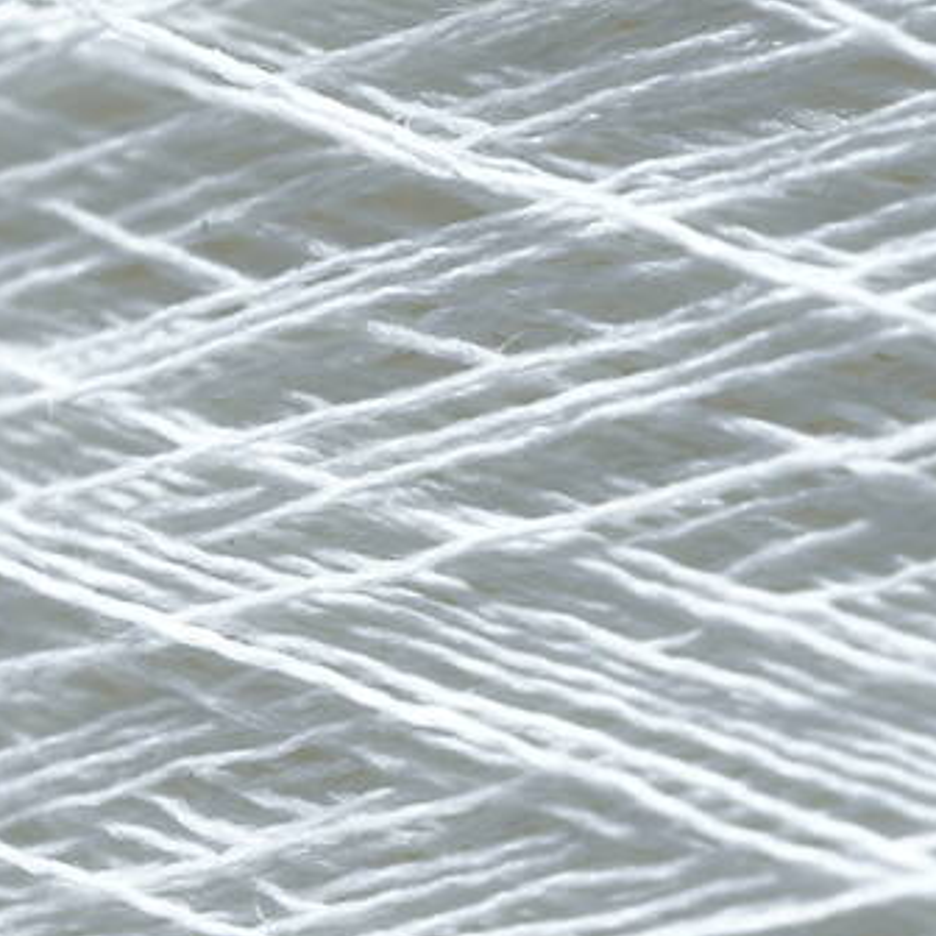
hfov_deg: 14.5
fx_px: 3487
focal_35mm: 114
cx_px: 1315
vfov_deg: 15.2
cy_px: 703
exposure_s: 1/30
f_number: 6.3
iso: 250
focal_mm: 30
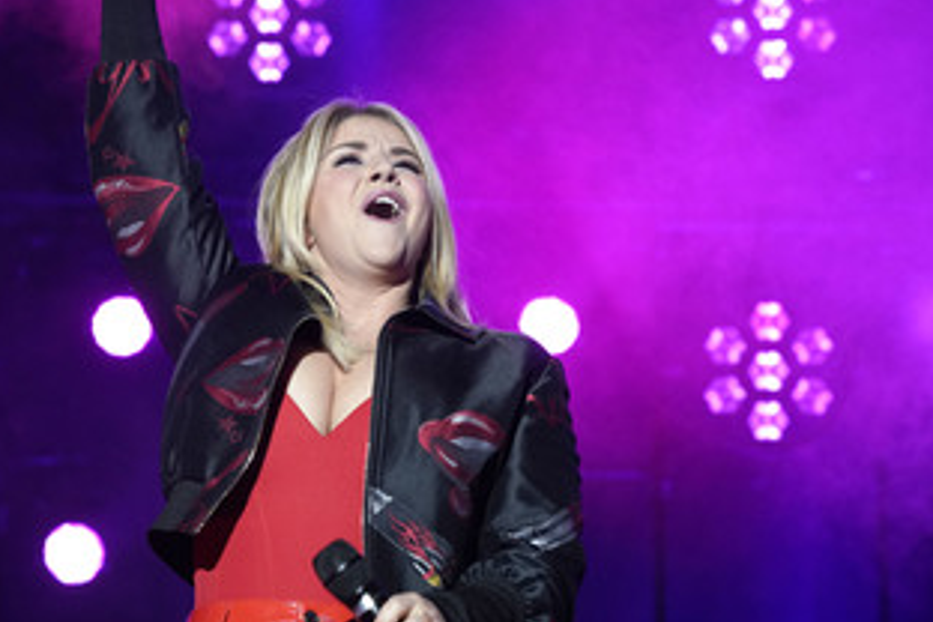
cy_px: 221
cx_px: 372
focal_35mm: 104
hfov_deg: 19.6
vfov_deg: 13.2
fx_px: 2695
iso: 2000
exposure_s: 1/200
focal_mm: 72
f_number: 4.5
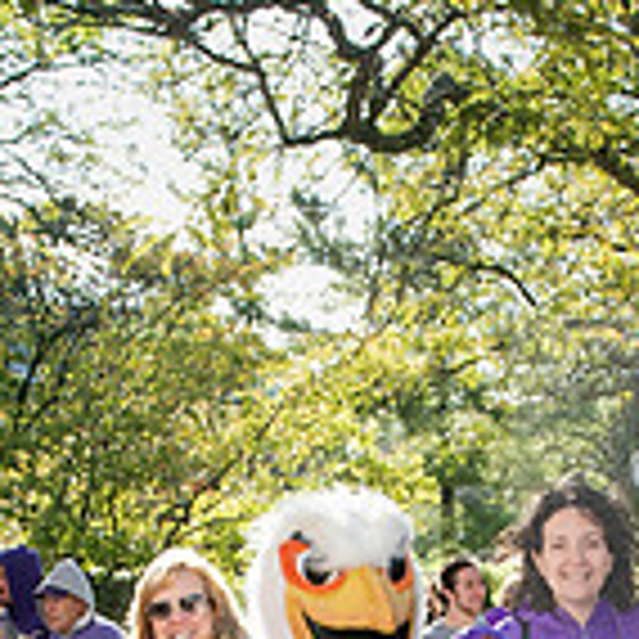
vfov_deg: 16.2
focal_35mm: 101
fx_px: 2109
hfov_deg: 17.2
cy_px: 857
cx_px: 374
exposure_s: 1/400
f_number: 5.6
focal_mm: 29
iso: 400
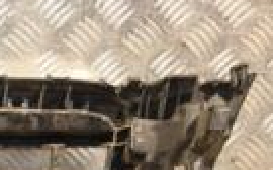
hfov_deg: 11.5
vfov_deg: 7.6
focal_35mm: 170
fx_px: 1265
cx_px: -210
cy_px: 178
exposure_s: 1/100
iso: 800
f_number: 5
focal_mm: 25
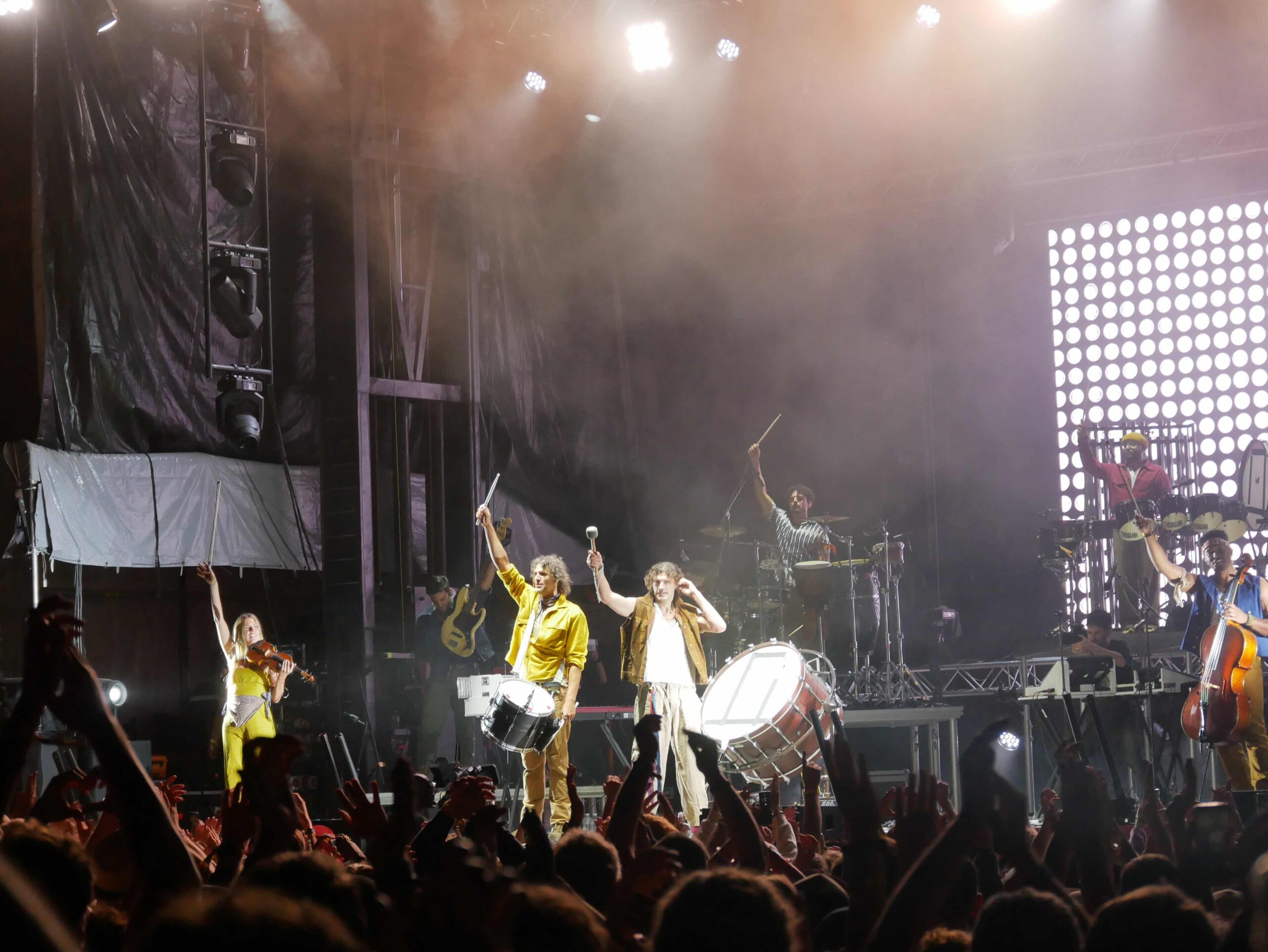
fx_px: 4104
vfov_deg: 13.2
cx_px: 634
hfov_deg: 17.6
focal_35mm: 112
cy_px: 476
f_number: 5.2
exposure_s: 1/125
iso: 1000
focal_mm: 56
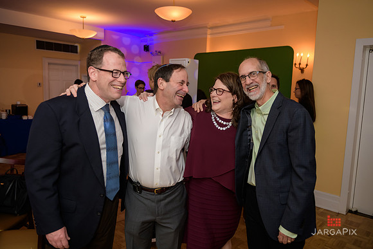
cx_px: 186
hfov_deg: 65.5
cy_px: 124
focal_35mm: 28
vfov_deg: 46.4
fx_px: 290
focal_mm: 28
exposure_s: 1/125
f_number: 3.2
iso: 800
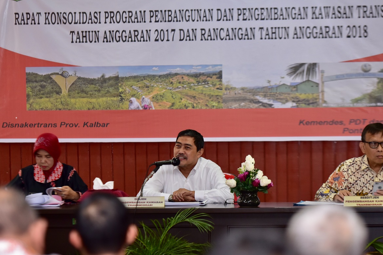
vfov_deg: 8.7
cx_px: 183
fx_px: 1671
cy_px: 145
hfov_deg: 13.1
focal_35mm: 157
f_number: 3.2
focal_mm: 122
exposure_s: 1/100
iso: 800
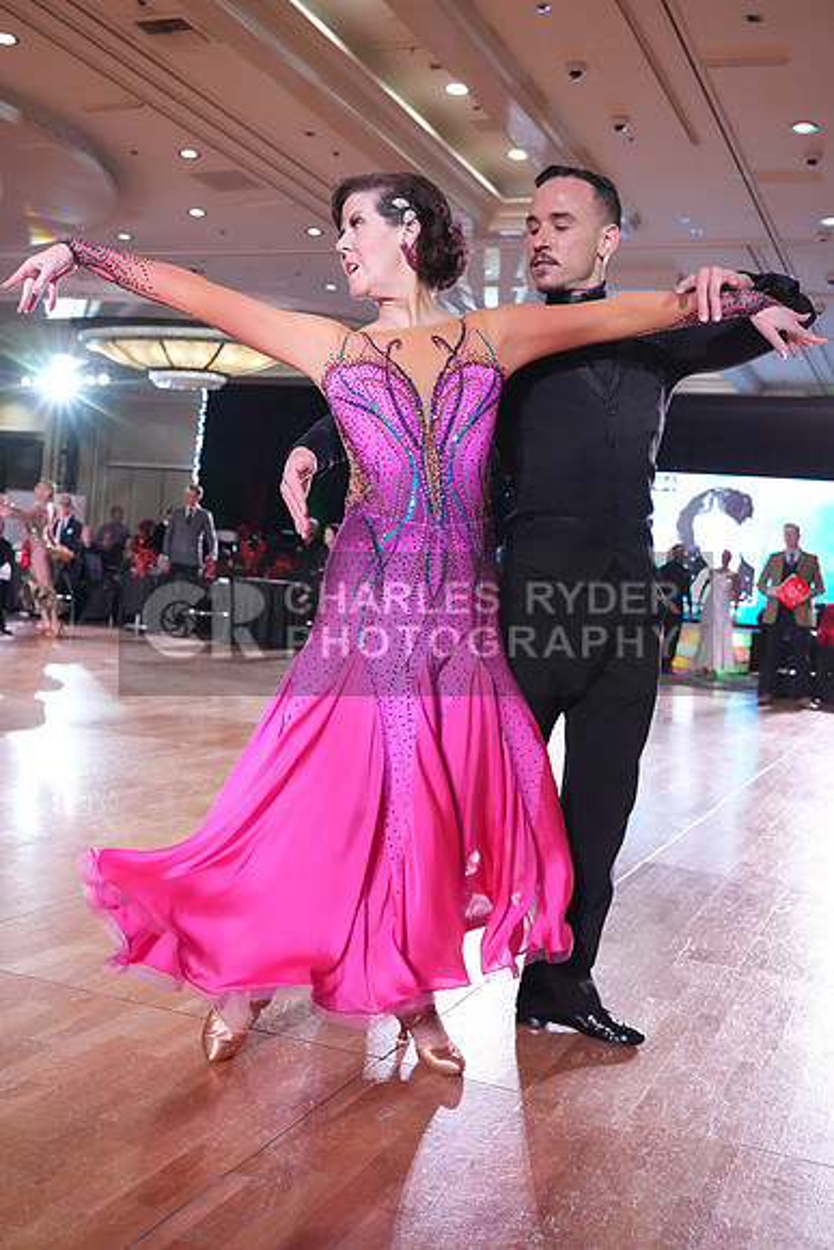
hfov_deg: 36.9
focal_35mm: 36
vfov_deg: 53.1
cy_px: 625
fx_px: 1250
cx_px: 417
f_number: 5
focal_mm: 36
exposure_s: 1/320
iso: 5000
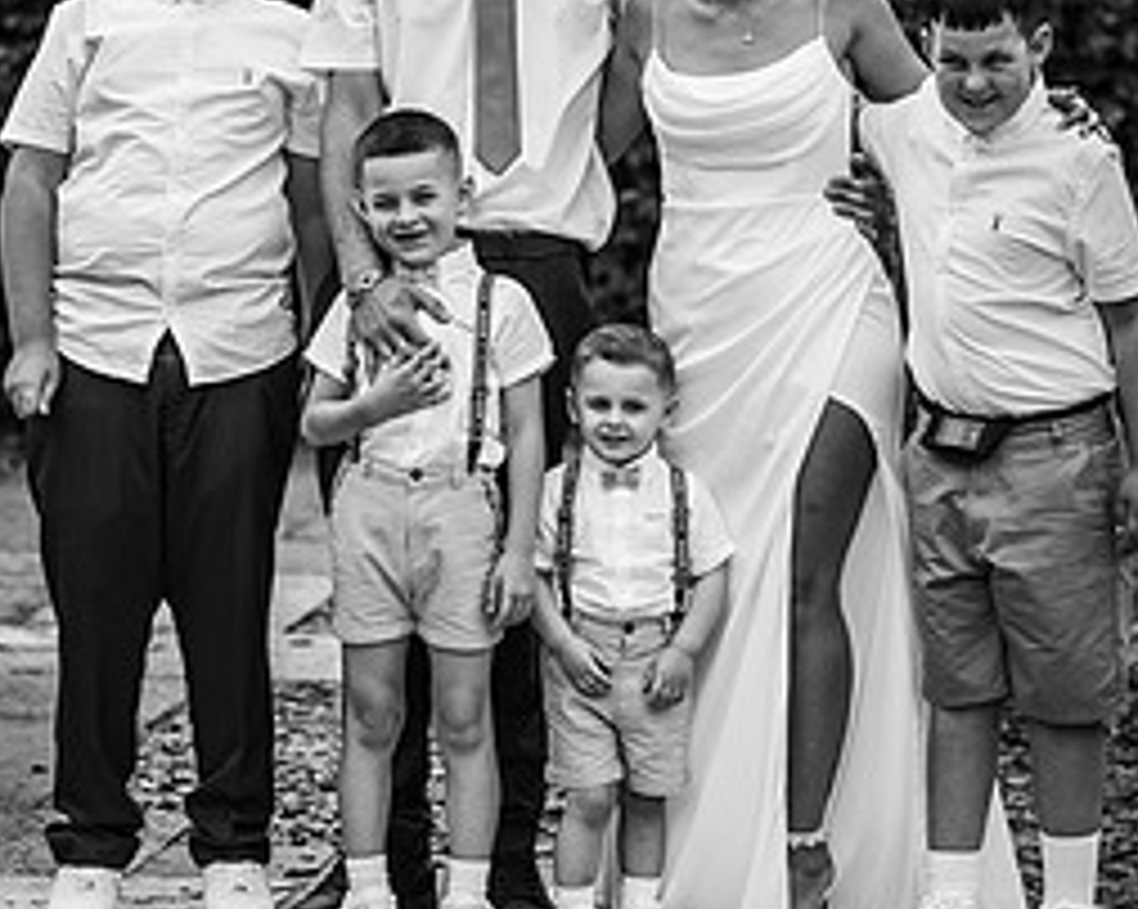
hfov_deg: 13.6
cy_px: 315
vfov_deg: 10.9
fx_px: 4779
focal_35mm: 142
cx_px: 542
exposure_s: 1/2000
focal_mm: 85
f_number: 2.2
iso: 100
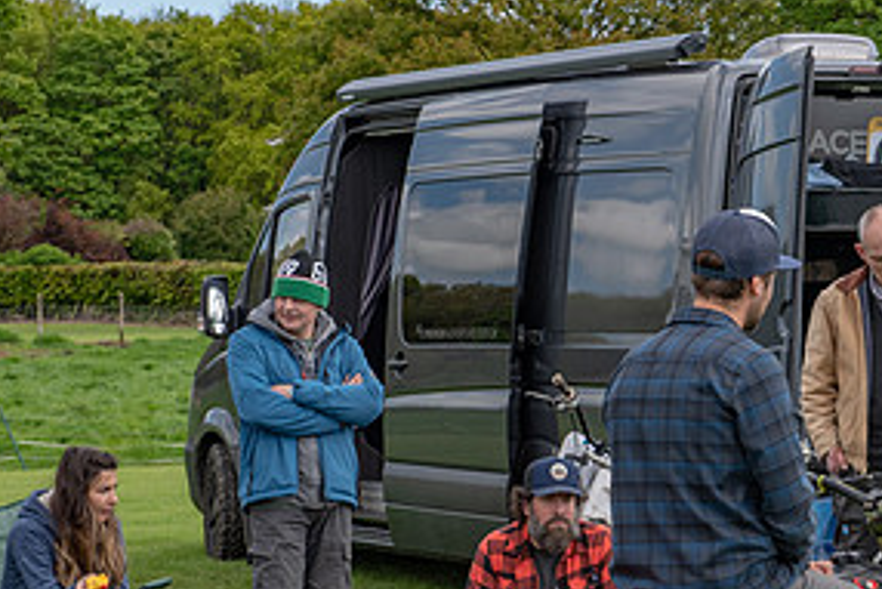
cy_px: 567
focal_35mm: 145
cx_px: 855
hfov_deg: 14.0
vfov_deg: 9.4
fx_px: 3554
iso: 200
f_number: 8
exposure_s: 1/200
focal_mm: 62
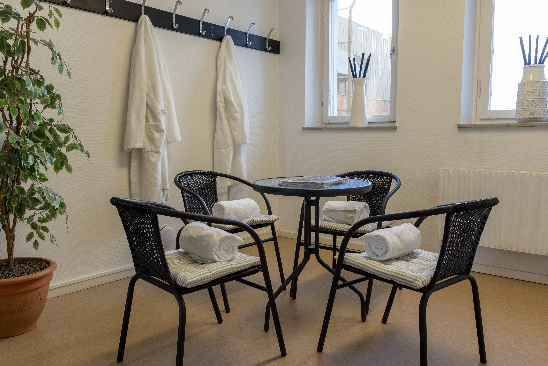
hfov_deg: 63.6
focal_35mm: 29
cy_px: 183
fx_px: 442
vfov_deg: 45.0
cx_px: 274
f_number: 11
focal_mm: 29
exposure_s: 1/6
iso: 400
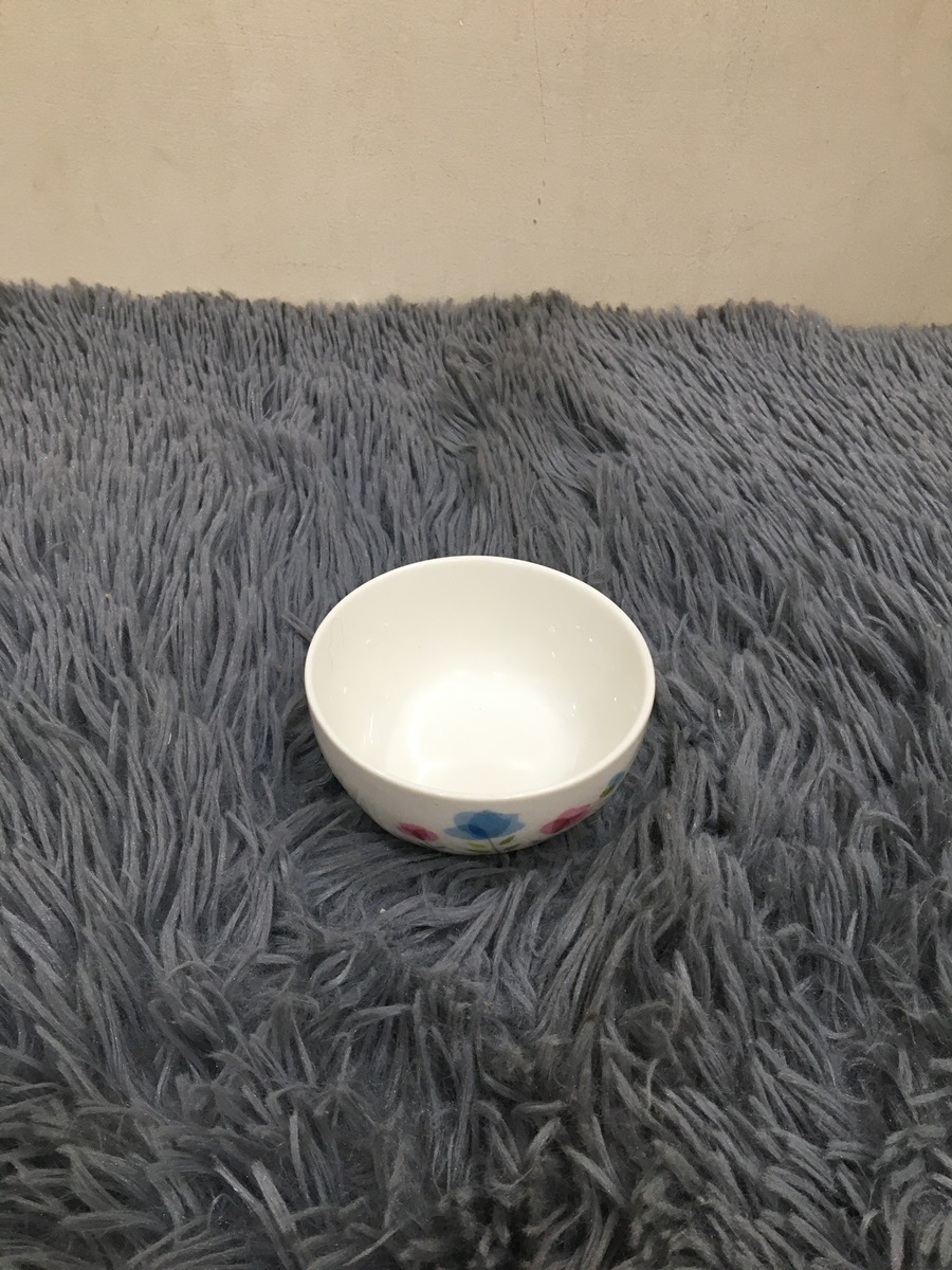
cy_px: 635
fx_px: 1063
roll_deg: -4.7
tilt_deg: -39.8
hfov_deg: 48.2
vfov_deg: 61.7
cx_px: 476
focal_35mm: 29
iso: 80
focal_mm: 4.15
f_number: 2.2
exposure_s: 1/33
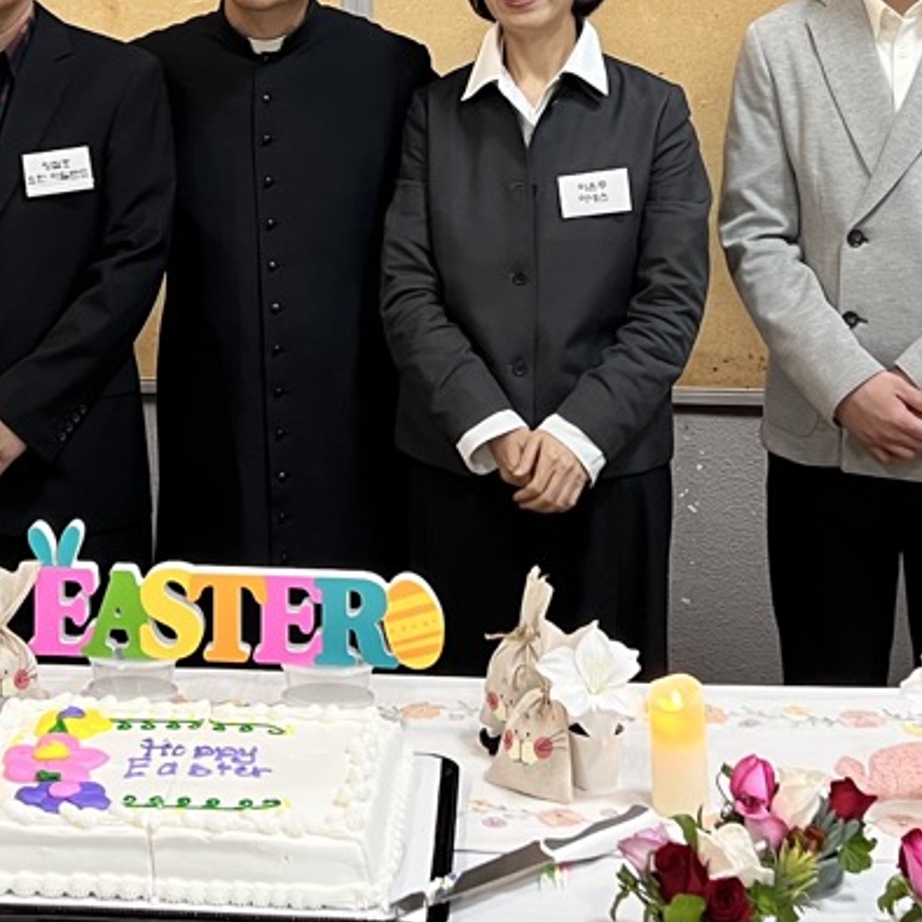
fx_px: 2109
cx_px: 271
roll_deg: +0.7
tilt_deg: -6.1
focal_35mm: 70
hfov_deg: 24.5
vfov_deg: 24.2
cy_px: 159
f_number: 1.5
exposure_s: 1/60
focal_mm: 5.7
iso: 200
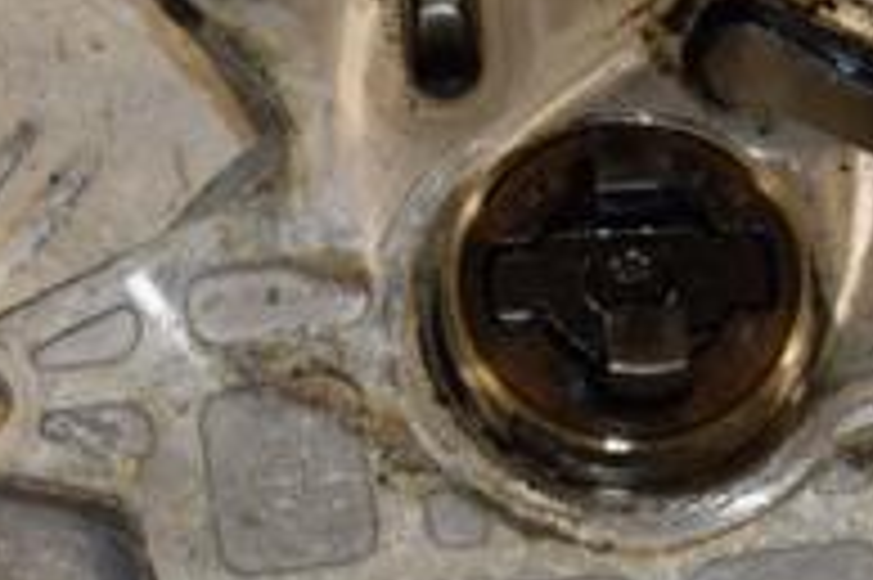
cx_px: 531
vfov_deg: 7.0
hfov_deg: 10.6
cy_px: 567
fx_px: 4725
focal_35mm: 195
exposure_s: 1/200
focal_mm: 42
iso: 800
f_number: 9
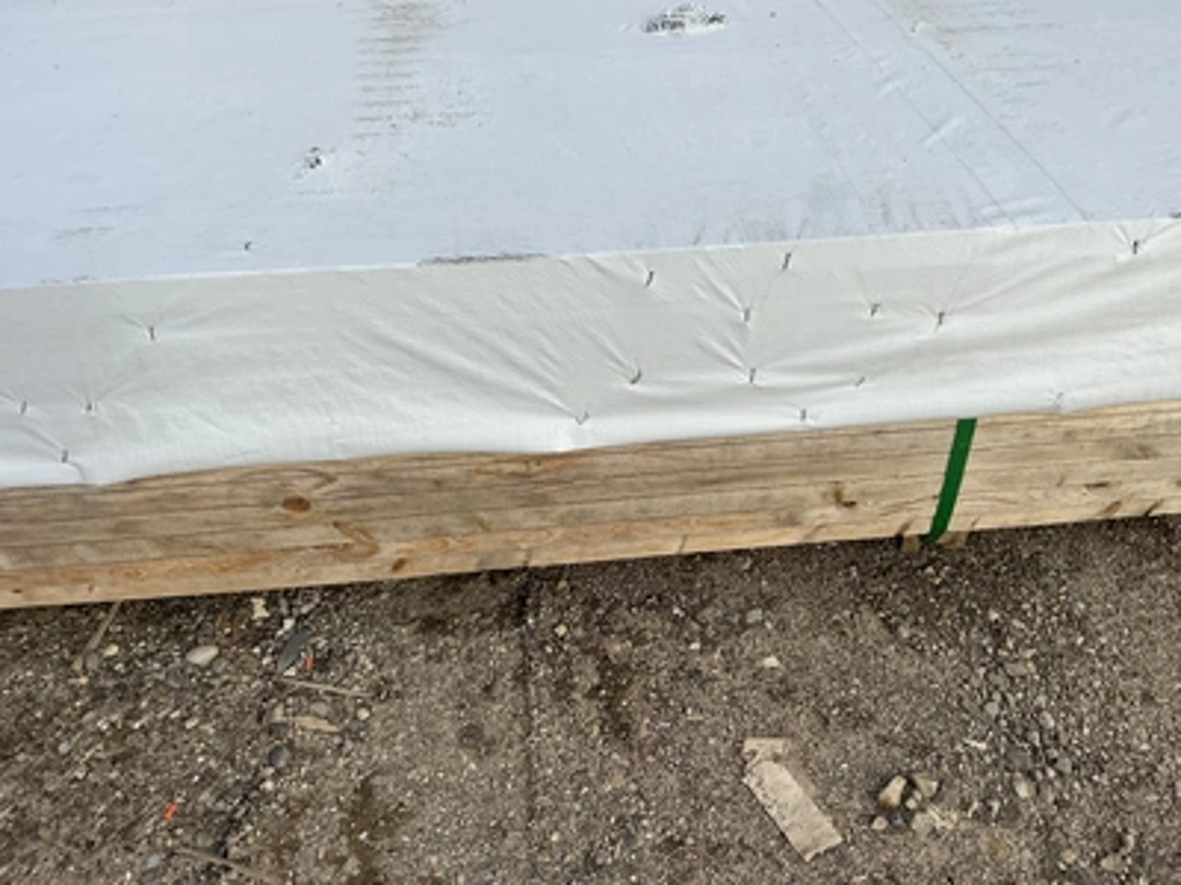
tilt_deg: -43.1
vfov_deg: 49.7
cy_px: 442
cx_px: 590
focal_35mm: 28
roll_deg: +0.6
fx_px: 955
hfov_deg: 63.4
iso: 25
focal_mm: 3
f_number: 1.8
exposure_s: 1/1626
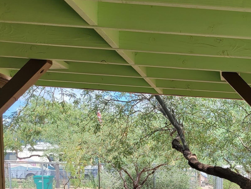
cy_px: 217
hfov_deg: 27.9
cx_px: 255
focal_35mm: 65
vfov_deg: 21.3
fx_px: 471
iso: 40
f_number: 1.8
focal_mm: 5.4
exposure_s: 1/859
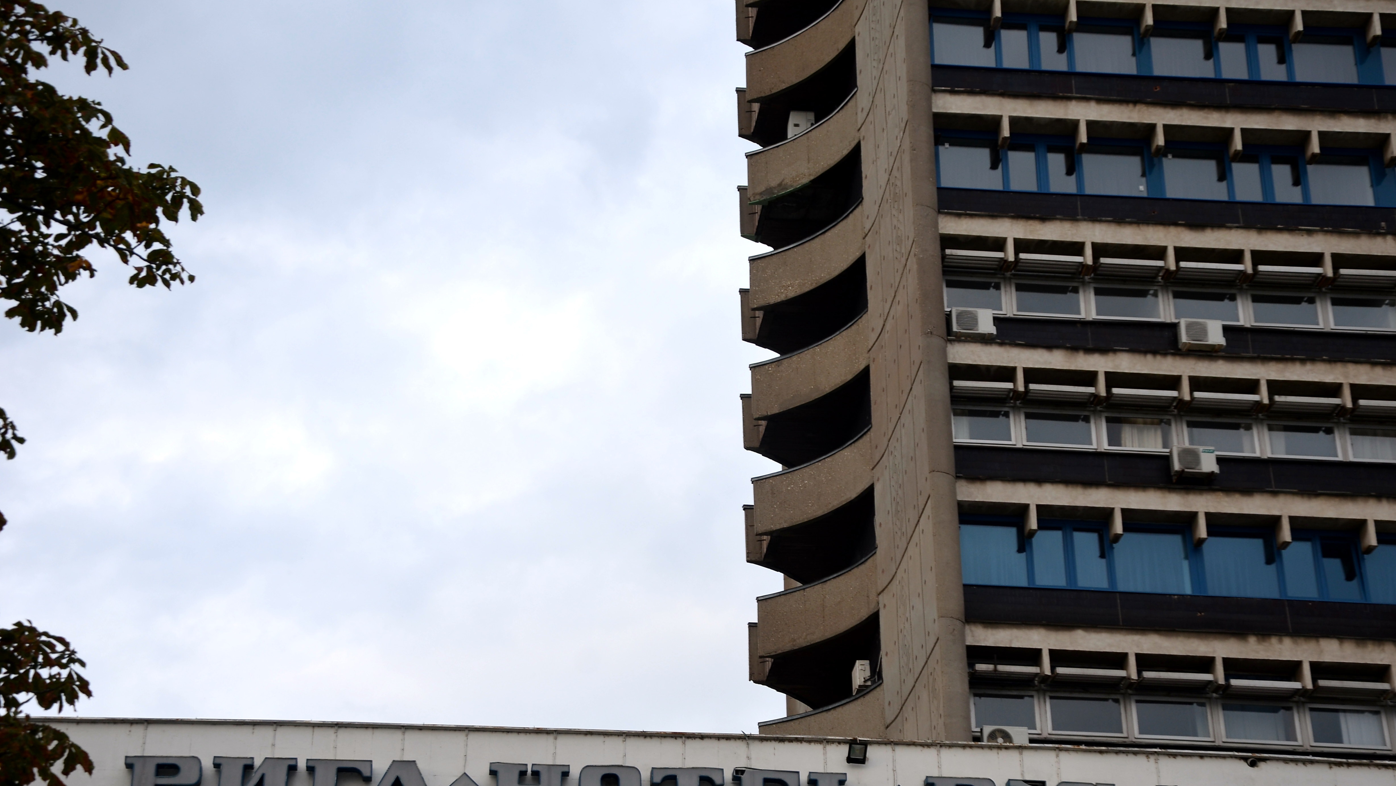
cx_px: 701
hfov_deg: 33.3
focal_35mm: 63
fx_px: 2332
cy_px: 429
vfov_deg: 19.1
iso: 200
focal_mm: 40
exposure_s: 1/160
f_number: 6.3
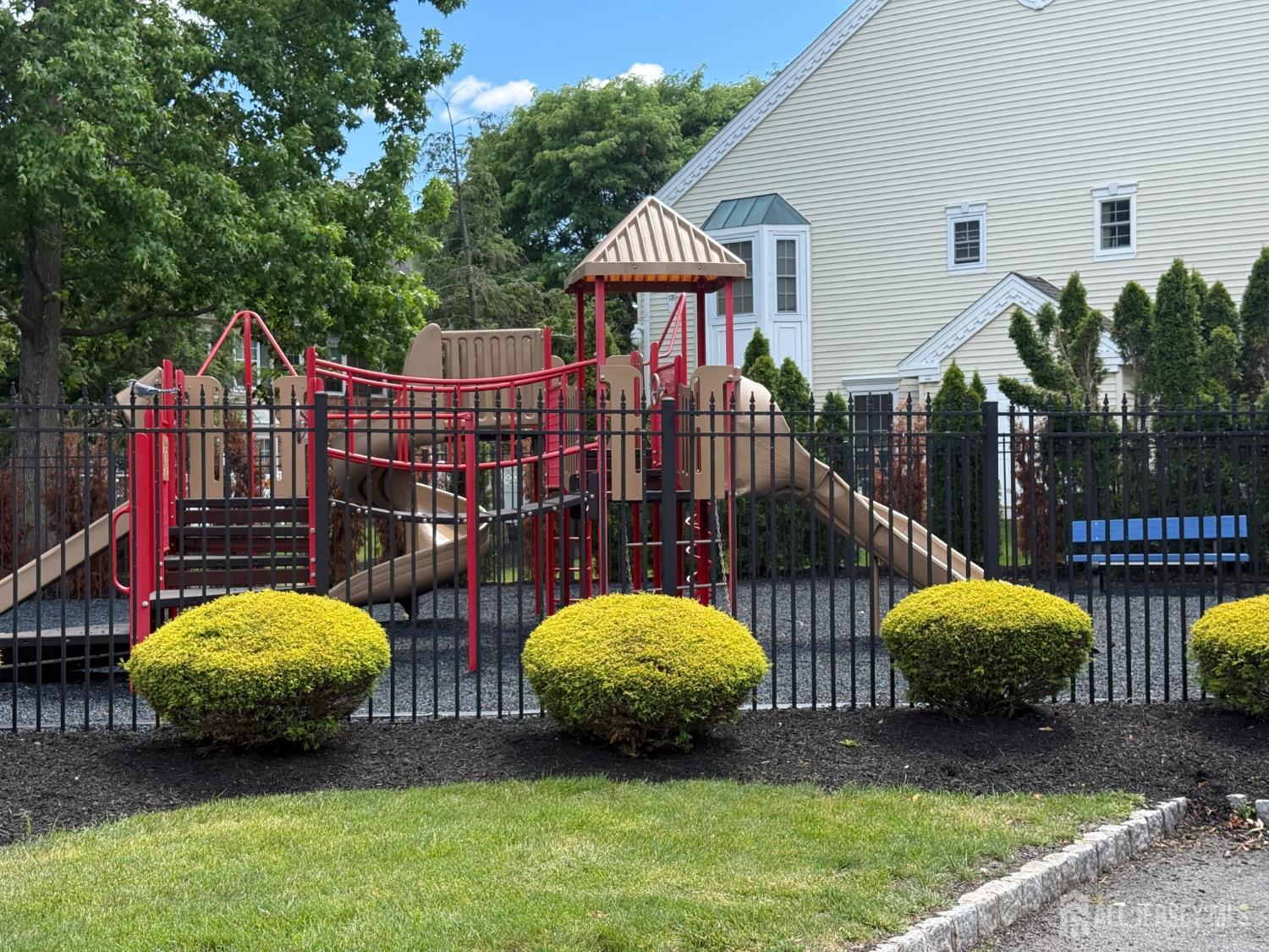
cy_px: 476
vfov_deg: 30.3
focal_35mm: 48
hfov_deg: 39.7
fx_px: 1760
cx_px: 634
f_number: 1.78
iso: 100
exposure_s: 1/1353
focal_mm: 6.76
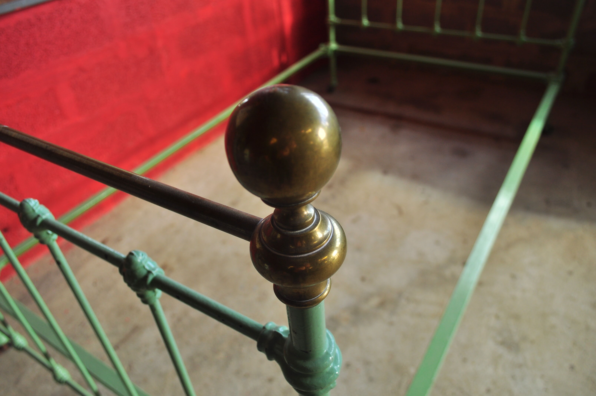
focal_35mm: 27
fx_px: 446
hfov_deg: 67.4
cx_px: 298
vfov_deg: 47.8
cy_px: 198
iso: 200
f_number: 4
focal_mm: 18
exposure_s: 1/100
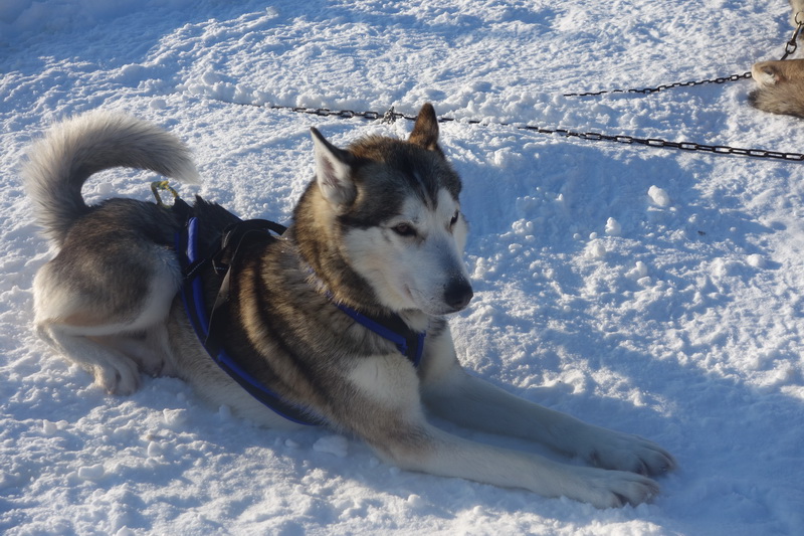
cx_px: 402
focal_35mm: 50
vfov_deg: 27.0
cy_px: 268
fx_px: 1116
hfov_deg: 39.6
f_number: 5.6
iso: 125
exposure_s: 1/640
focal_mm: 18.66
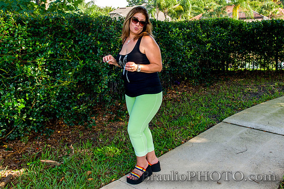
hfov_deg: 53.4
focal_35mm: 36
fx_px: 283
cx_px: 145
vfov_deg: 36.8
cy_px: 70
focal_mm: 28
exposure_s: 1/200
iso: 900
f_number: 9
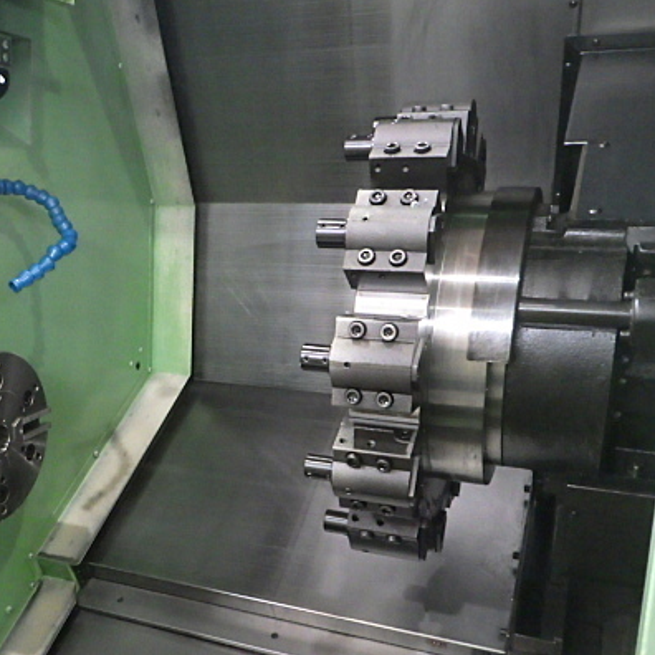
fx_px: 856
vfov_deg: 41.7
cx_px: 155
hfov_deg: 40.5
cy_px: 390
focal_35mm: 40
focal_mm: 5
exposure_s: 1/45
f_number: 3.5
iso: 1600
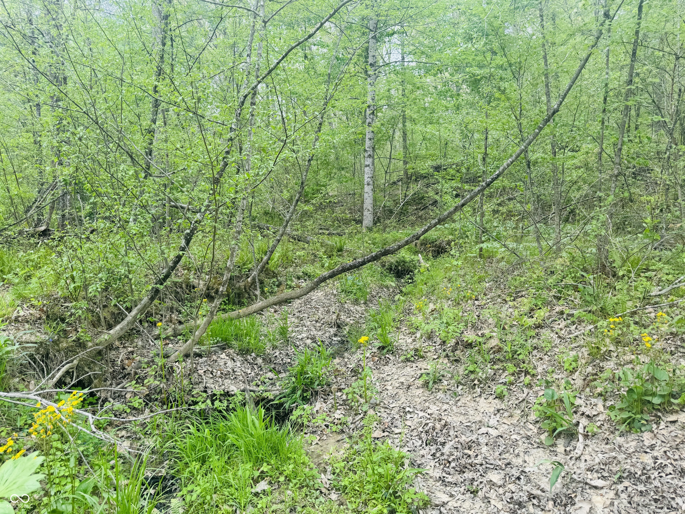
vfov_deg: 56.8
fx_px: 475
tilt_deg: -3.6
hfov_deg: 71.6
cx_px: 342
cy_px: 257
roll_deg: +0.3
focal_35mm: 24
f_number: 1.78
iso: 80
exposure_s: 1/639
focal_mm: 6.76
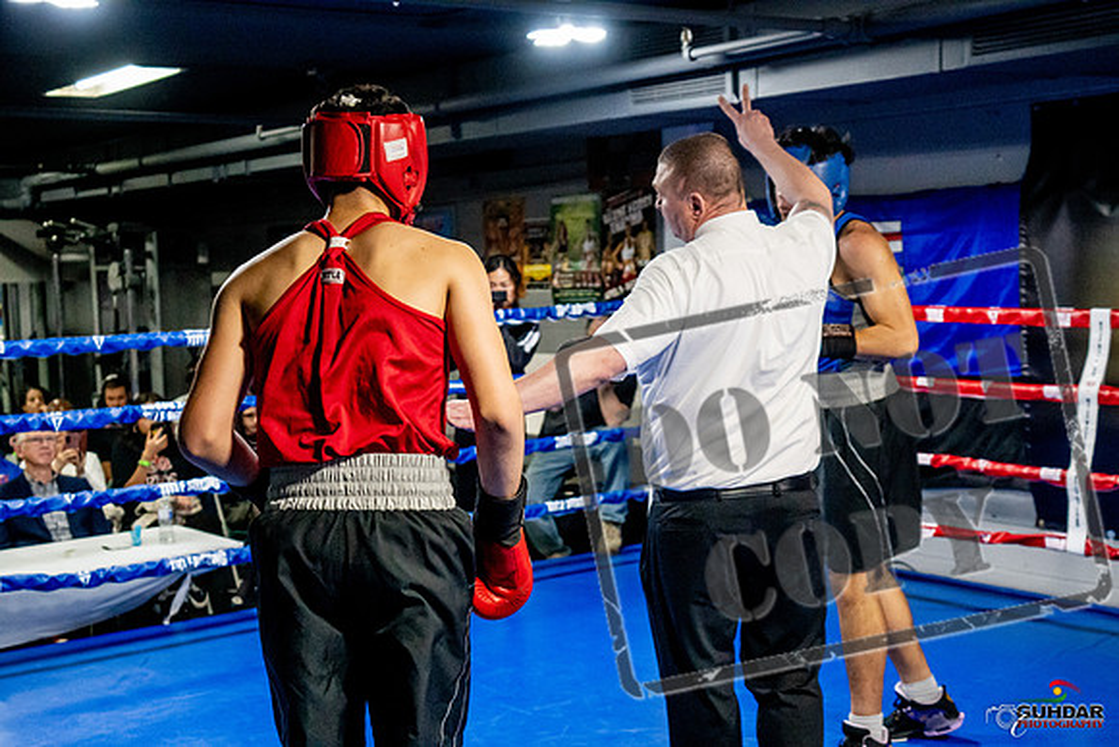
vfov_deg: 26.0
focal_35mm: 52
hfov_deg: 38.2
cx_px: 560
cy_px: 374
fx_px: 1617
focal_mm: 35
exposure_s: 1/800
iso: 5000
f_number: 2.8
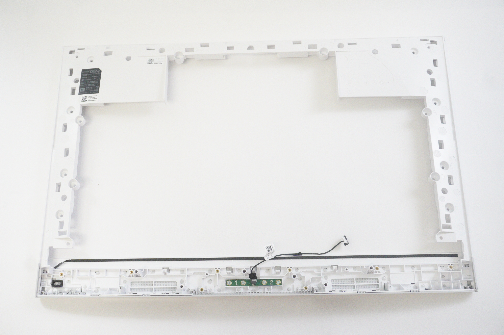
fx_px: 566
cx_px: 252
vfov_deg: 33.0
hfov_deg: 48.0
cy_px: 168
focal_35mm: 40
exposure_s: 1/200
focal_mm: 27
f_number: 5.6
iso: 5000
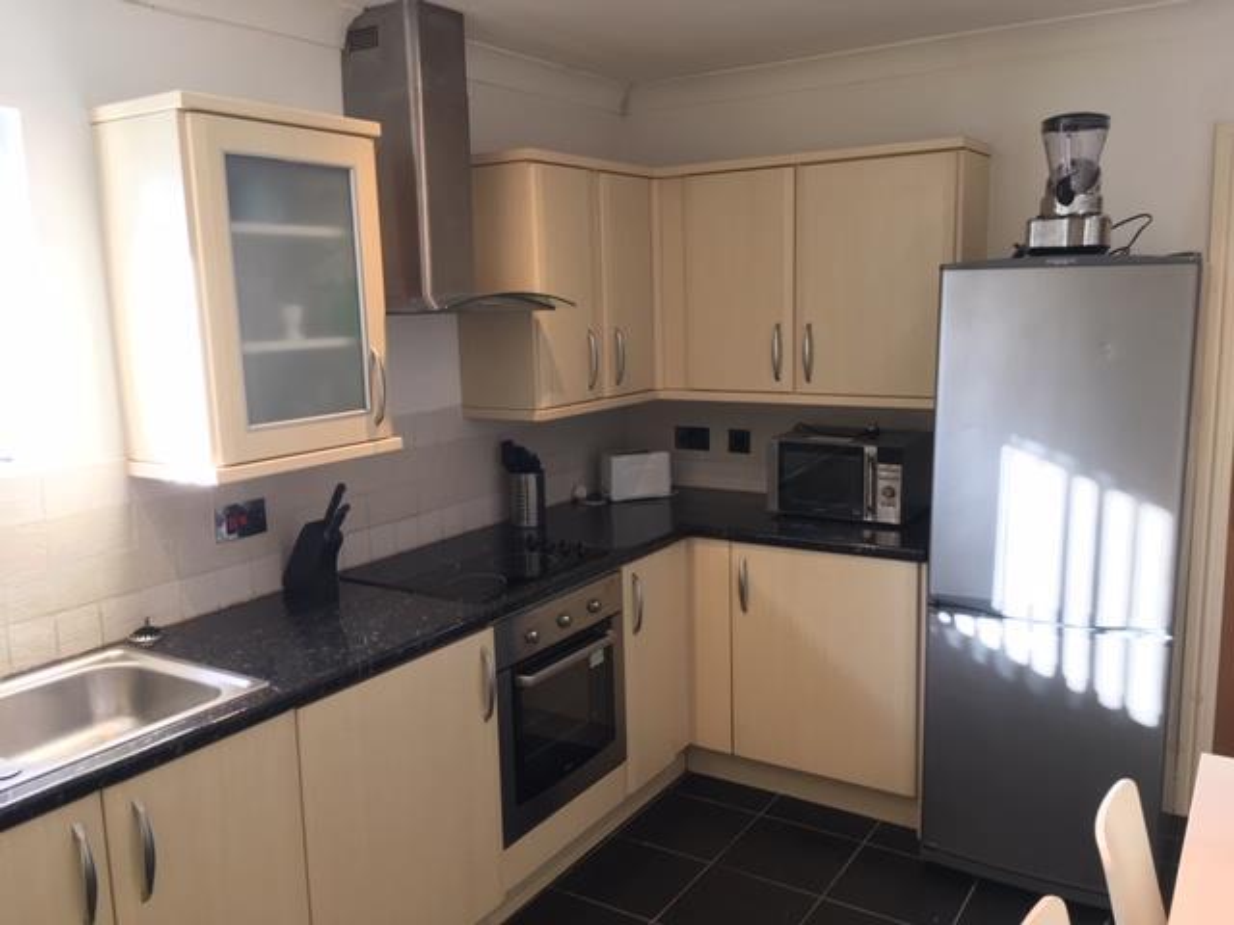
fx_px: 1034
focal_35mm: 29
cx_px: 617
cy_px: 462
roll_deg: +1.3
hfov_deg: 61.7
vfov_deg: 48.2
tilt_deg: -8.9
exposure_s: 1/33
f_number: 2.2
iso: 80
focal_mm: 4.15
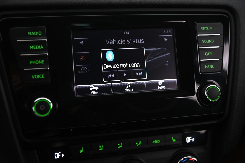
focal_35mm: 51
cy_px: 83
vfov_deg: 26.4
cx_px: 121
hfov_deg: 38.9
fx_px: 347
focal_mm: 50
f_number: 4
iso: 1000
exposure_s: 1/10
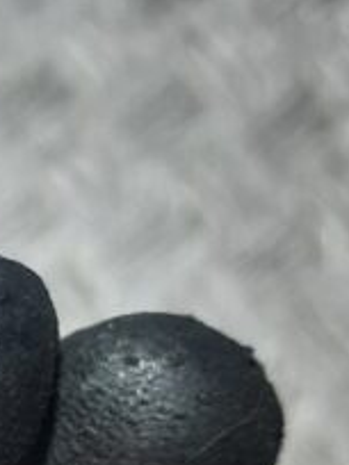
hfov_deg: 14.0
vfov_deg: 19.5
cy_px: 463
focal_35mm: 98
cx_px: -189
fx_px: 1317
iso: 125
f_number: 2
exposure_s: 1/50
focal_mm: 4.6
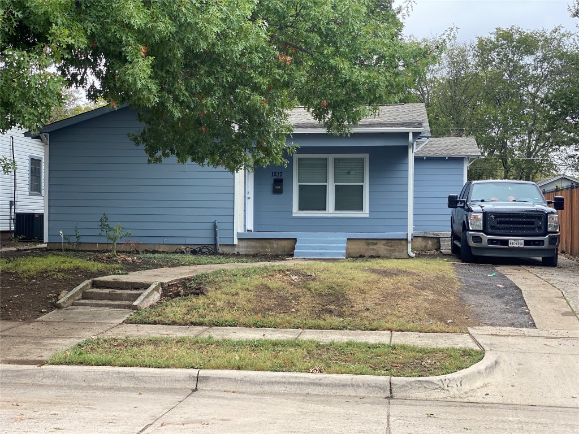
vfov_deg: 28.0
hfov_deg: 36.8
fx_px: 870
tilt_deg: -0.4
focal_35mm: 52
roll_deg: +0.1
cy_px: 217
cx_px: 290
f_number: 2
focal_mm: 6
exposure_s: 1/122
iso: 32
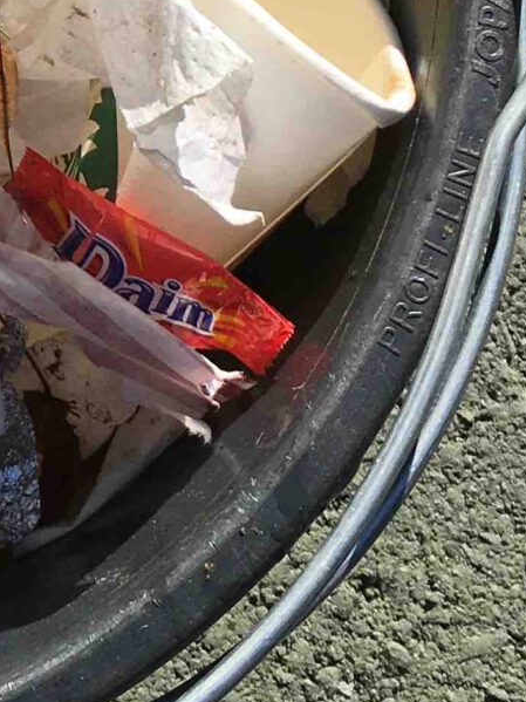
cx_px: -367
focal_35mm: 124
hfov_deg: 11.3
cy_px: -144
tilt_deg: -75.0
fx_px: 2513
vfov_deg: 15.3
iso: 25
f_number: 2.2
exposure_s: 1/1399
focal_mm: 4.15
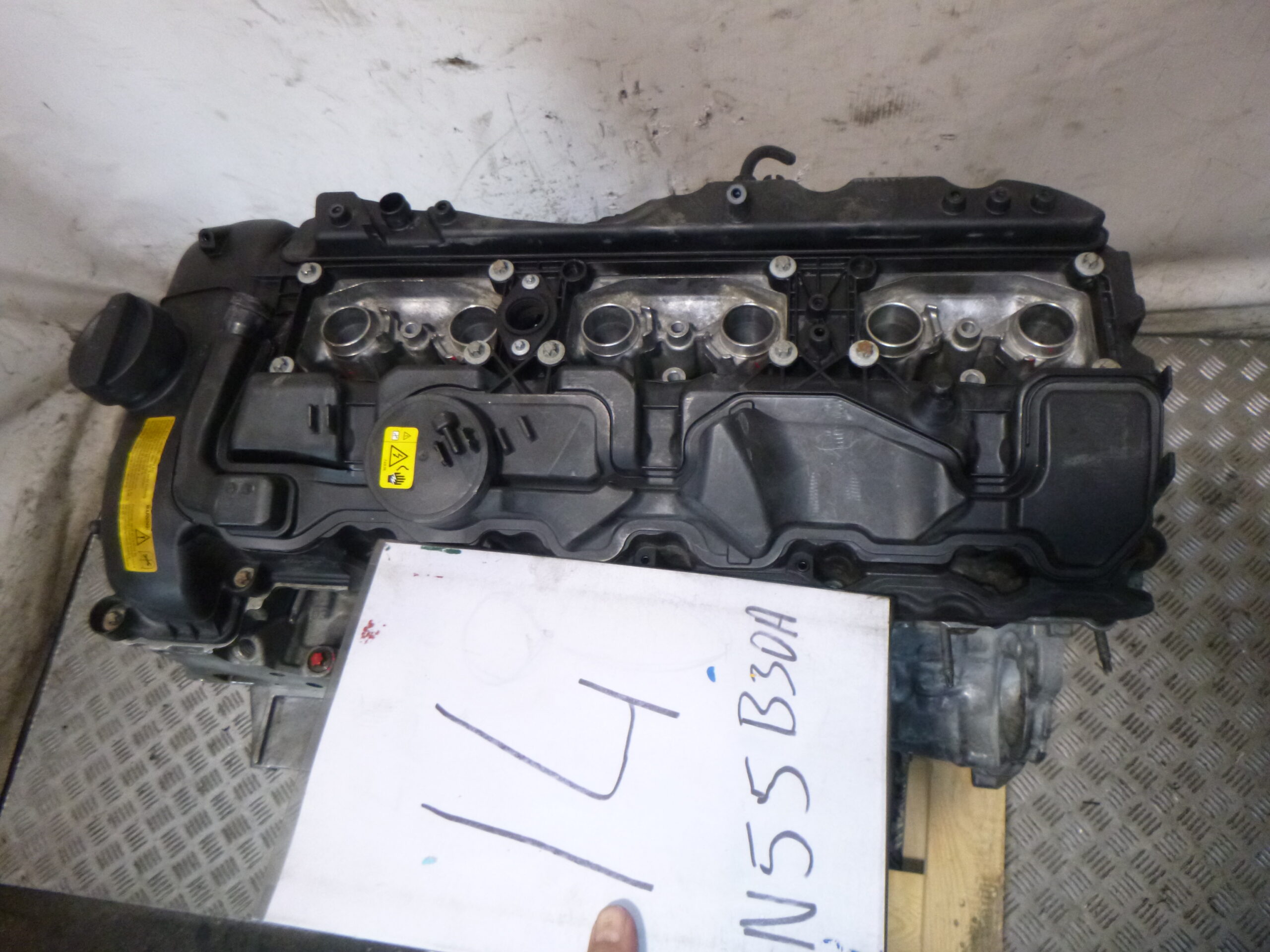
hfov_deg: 69.4
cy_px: 476
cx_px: 635
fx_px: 917
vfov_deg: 54.9
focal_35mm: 25
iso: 400
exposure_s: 1/60
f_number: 3.9
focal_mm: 4.5
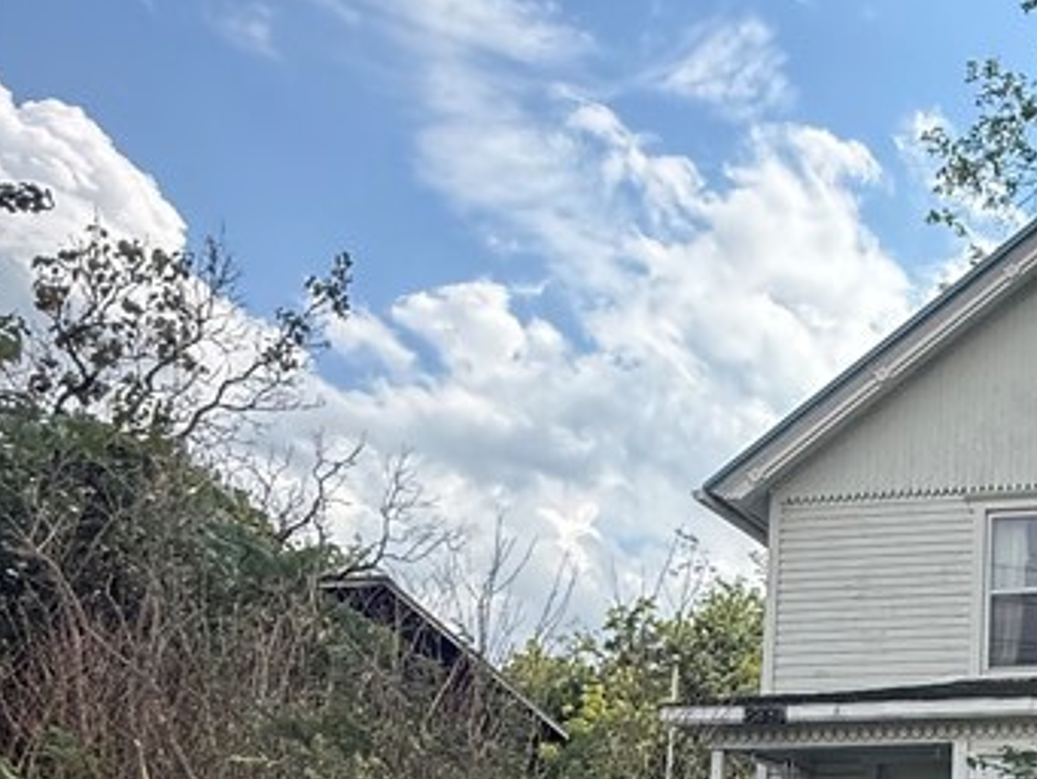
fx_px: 1259
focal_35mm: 42
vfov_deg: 31.9
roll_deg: -0.8
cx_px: 1150
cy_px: 767
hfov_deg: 37.3
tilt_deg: +9.4
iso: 64
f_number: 2.2
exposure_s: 1/1464
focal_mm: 2.22
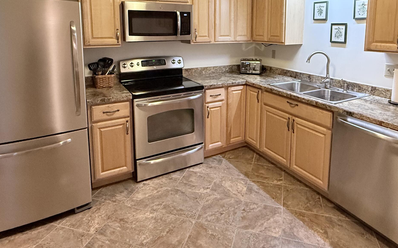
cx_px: 217
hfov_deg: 74.6
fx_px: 260
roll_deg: -0.8
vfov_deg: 49.0
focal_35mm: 24
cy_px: 61
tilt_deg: -7.1
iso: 640
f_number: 2.2
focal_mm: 2.22
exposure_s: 1/120
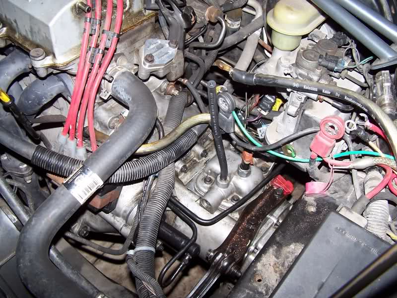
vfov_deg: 37.7
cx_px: 198
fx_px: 436
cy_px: 149
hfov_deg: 49.0
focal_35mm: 38
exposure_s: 1/60
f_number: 2.8
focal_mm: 6.3
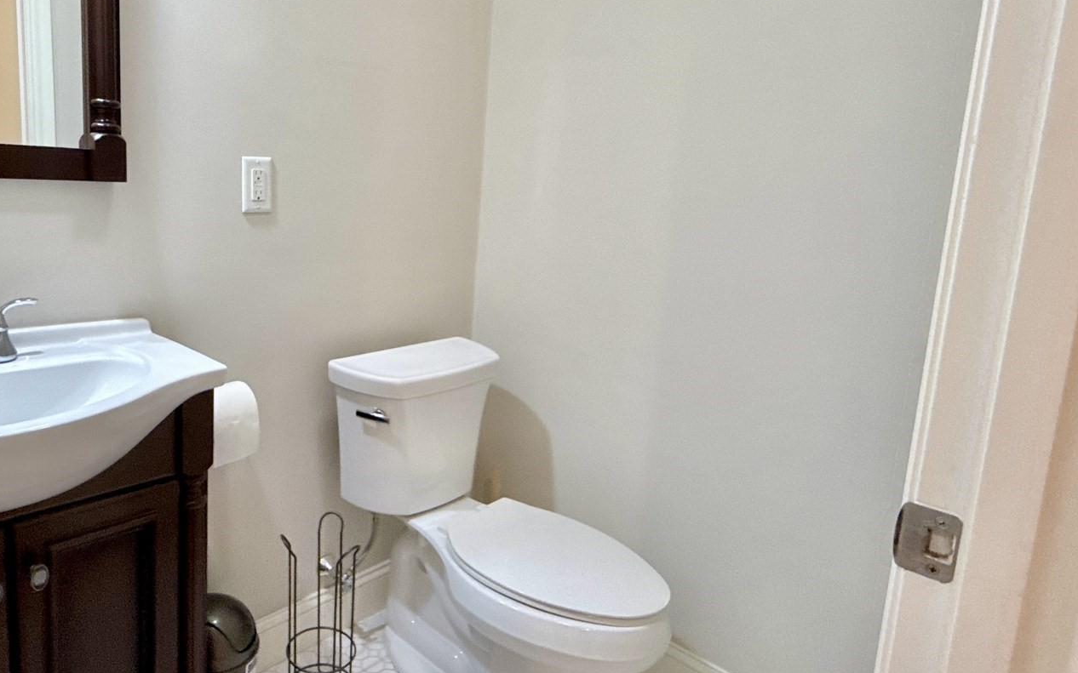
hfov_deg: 72.8
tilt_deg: -6.9
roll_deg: -2.4
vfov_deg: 50.8
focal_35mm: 24
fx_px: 705
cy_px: 280
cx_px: 370
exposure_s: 1/60
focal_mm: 2.22
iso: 250
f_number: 2.2
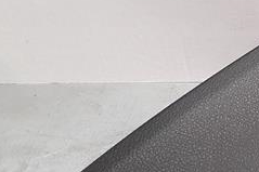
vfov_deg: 17.4
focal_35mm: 78
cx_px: 307
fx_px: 561
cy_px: 122
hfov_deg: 23.8
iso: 50
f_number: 1.9
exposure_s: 1/50
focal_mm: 2.91
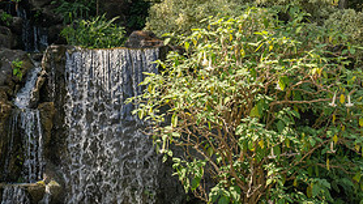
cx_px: 46
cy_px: 240
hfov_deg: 28.0
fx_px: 702
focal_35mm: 73
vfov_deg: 15.9
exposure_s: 1/200
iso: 200
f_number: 9
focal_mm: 32.5
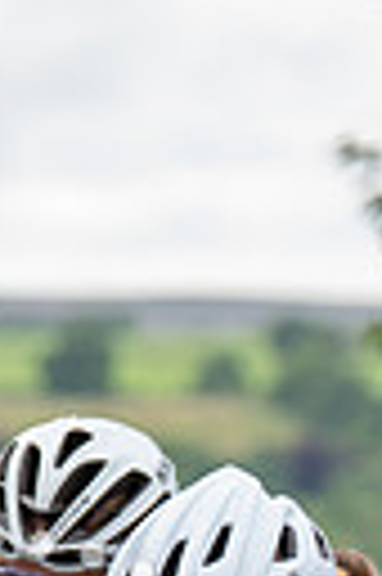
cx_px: 321
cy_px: 567
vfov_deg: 3.6
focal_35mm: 569
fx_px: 9080
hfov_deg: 2.4
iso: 500
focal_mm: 108
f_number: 3.5
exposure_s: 1/500
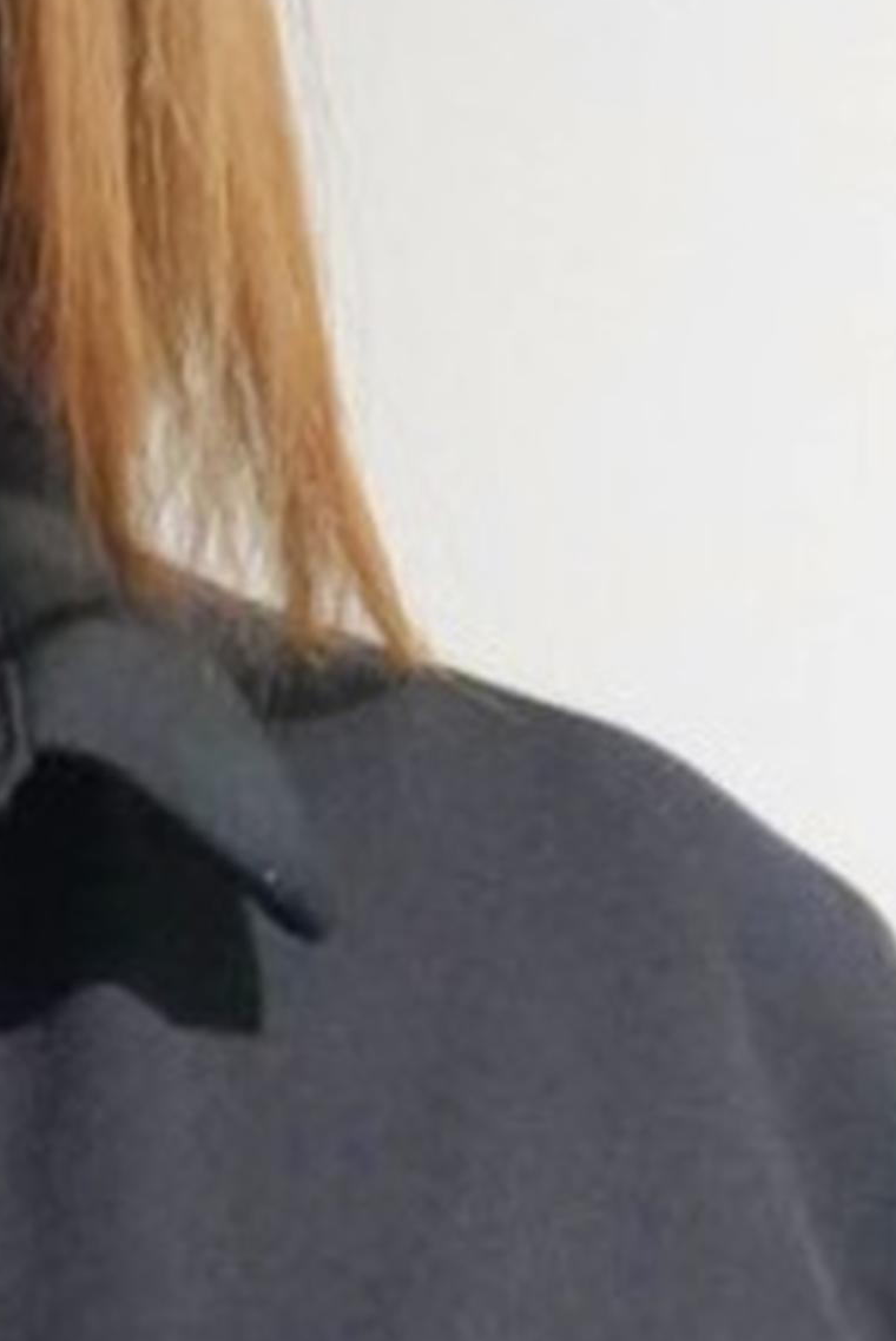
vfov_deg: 10.1
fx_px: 7341
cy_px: -740
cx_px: -766
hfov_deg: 6.8
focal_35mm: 197
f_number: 4.5
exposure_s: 1/200
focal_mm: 26
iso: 6400
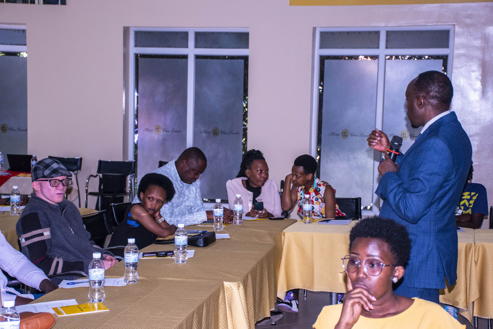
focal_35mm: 68
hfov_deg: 29.9
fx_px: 924
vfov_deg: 20.2
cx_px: 246
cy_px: 164
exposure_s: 1/125
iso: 1250
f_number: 4.5
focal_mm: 45
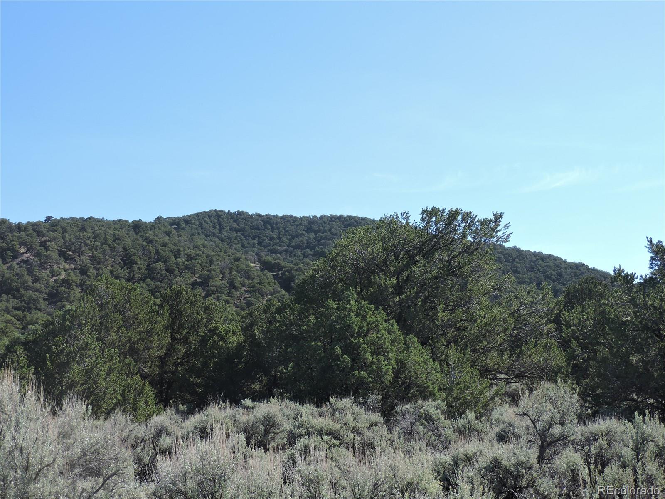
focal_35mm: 55
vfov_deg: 26.6
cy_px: 250
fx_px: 1057
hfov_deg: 34.9
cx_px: 332
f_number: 3.7
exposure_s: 1/640
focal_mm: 9.8
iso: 100
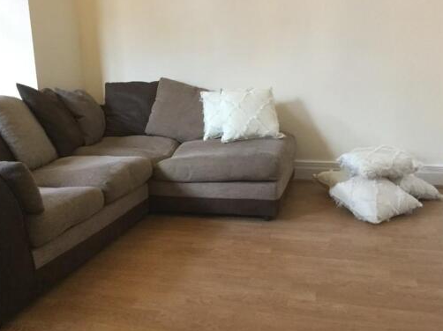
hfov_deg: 51.4
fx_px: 460
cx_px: 230
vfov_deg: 39.6
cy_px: 147
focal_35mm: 36
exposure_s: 1/25
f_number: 2.4
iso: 200
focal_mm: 3.3
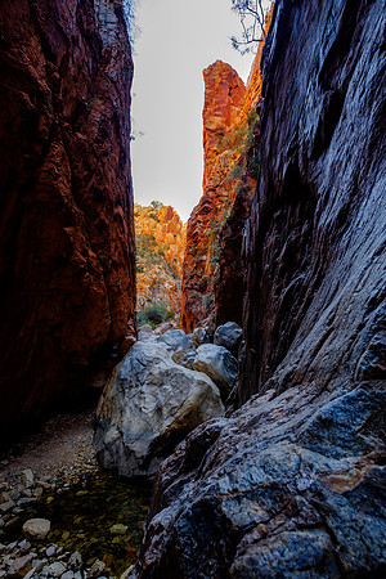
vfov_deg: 100.4
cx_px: 193
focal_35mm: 15
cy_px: 290
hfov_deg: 77.3
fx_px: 241
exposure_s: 1/25
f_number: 8
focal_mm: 10
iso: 400
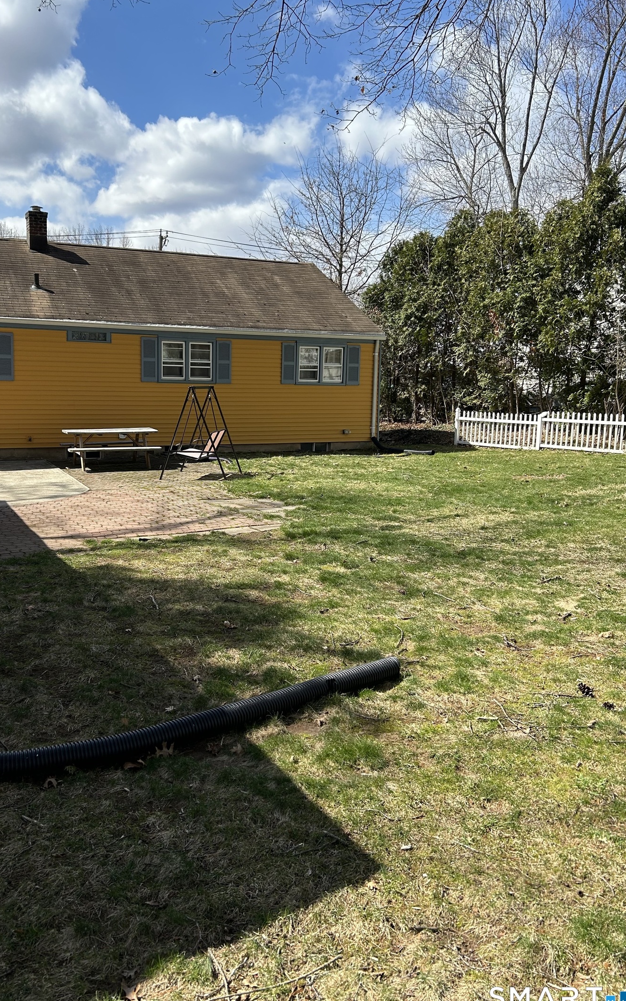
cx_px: 245
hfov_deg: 41.6
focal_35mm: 30
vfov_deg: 62.9
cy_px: 473
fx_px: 819
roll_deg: -0.1
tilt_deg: -6.0
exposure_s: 1/3165
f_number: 1.5
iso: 50
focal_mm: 5.7
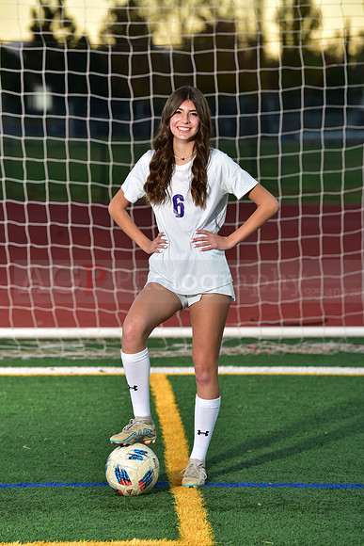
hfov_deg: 8.9
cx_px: 182
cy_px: 273
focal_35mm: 155
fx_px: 2349
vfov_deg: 13.2
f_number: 4.5
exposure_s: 1/200
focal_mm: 155
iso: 250
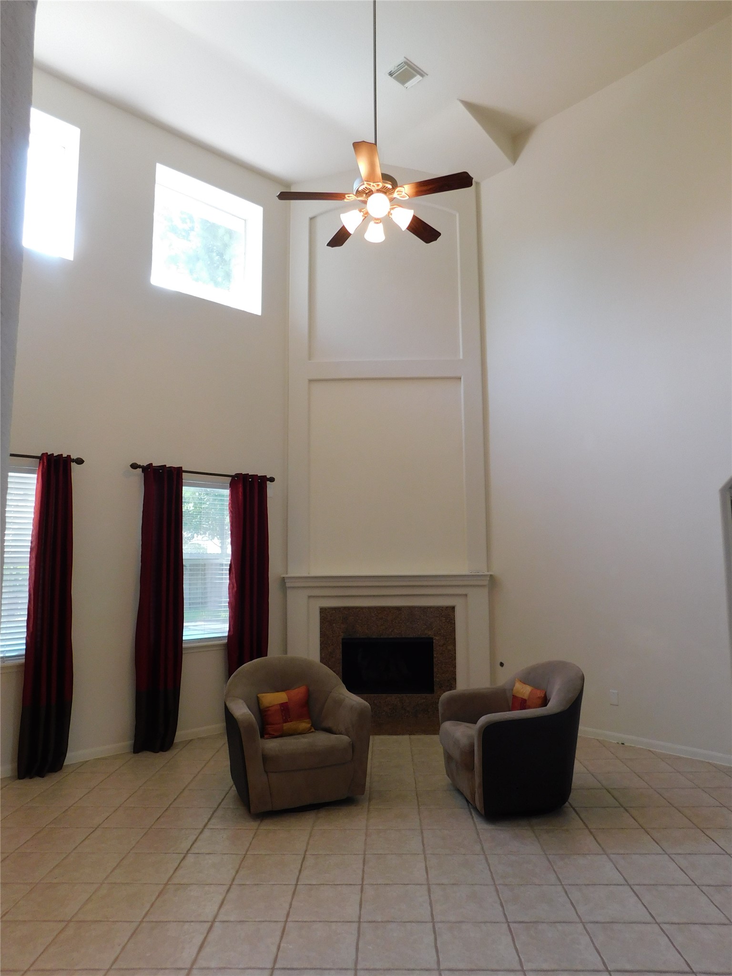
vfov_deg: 73.9
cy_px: 488
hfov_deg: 58.9
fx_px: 648
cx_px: 366
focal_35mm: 23
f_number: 3
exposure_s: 1/30
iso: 160
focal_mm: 4
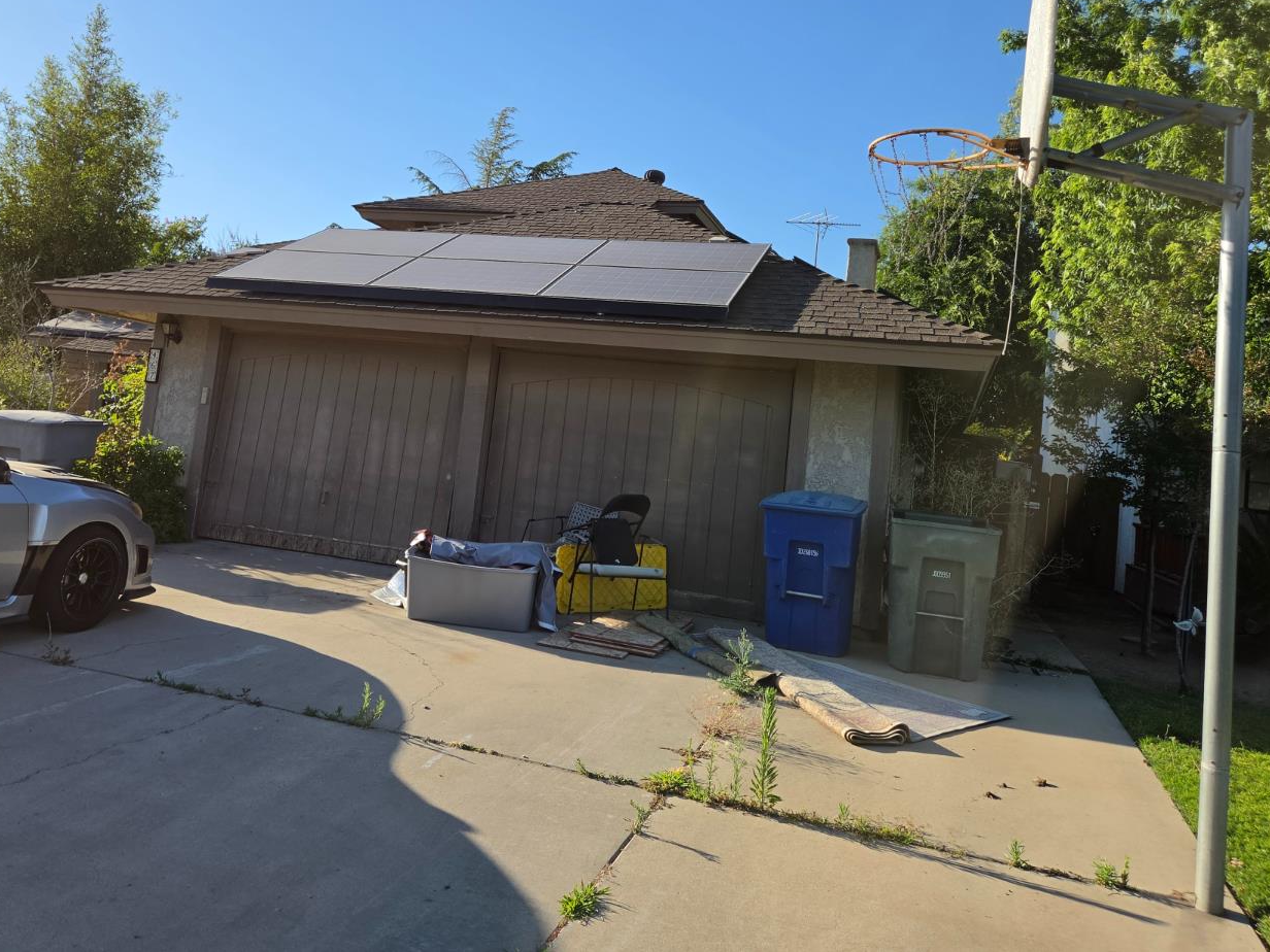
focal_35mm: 28
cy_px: 373
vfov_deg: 49.4
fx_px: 1027
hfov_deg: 63.4
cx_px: 595
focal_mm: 5.4
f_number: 1.8
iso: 80
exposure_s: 1/2945
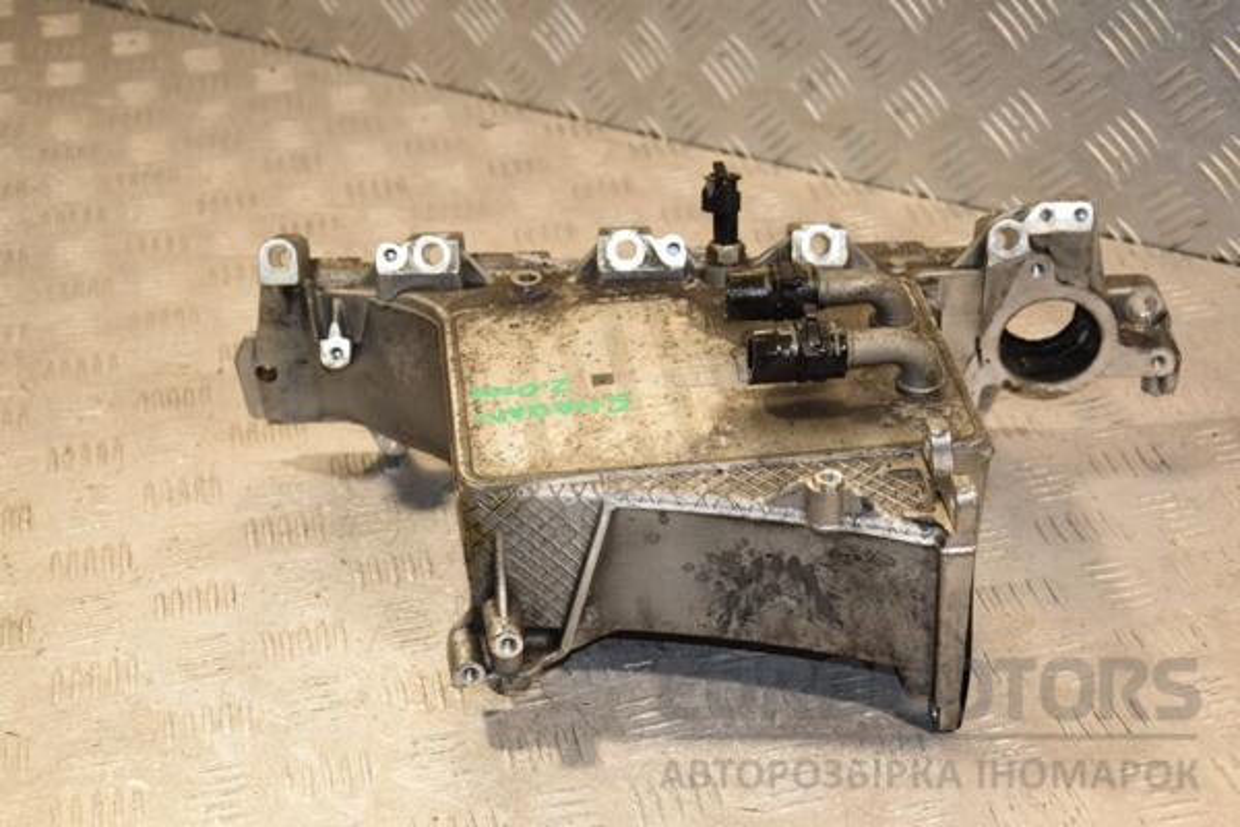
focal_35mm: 68
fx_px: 2325
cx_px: 620
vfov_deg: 20.2
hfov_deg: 29.9
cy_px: 414
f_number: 5.6
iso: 800
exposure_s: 1/200
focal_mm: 45
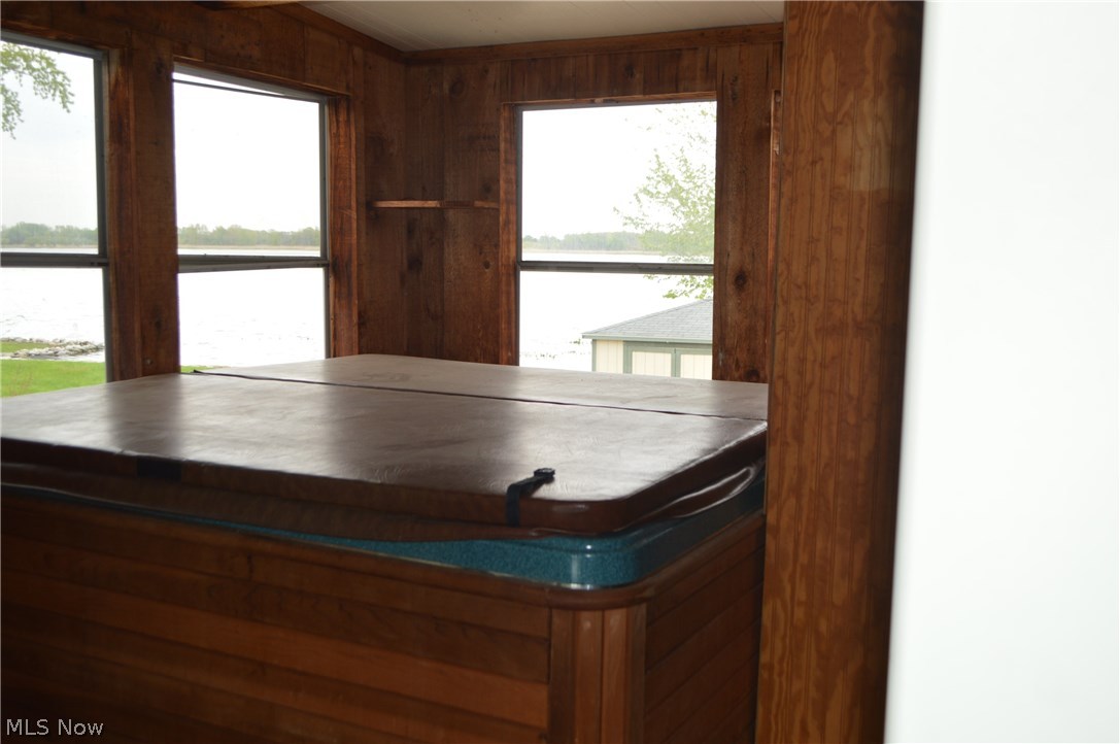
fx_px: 1119
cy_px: 372
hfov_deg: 53.2
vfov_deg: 36.8
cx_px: 560
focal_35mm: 36
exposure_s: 1/125
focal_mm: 24
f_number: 4
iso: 180
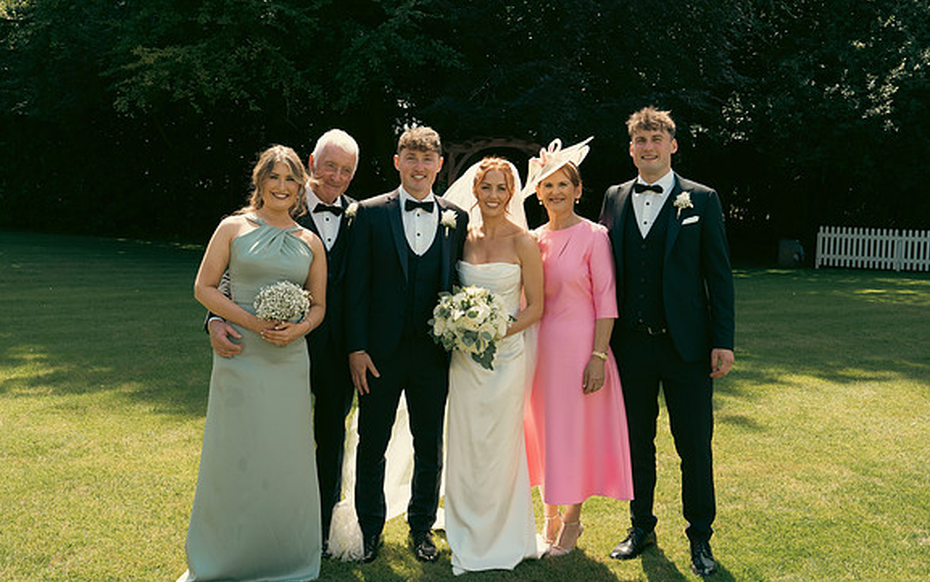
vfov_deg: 30.6
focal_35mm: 42
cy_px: 297
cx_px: 464
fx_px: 1065
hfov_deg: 47.2
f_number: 7.1
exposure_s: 1/640
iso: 640
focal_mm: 41
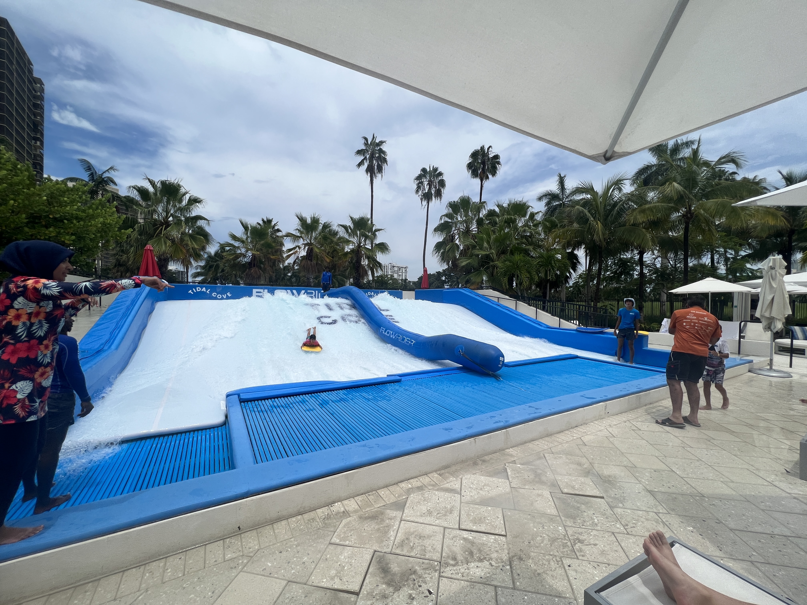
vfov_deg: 89.9
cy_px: 302
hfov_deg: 106.2
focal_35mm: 13
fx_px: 303
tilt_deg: +0.3
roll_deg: -0.7
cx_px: 404
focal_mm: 1.57
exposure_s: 1/3922
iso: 32
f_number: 1.8
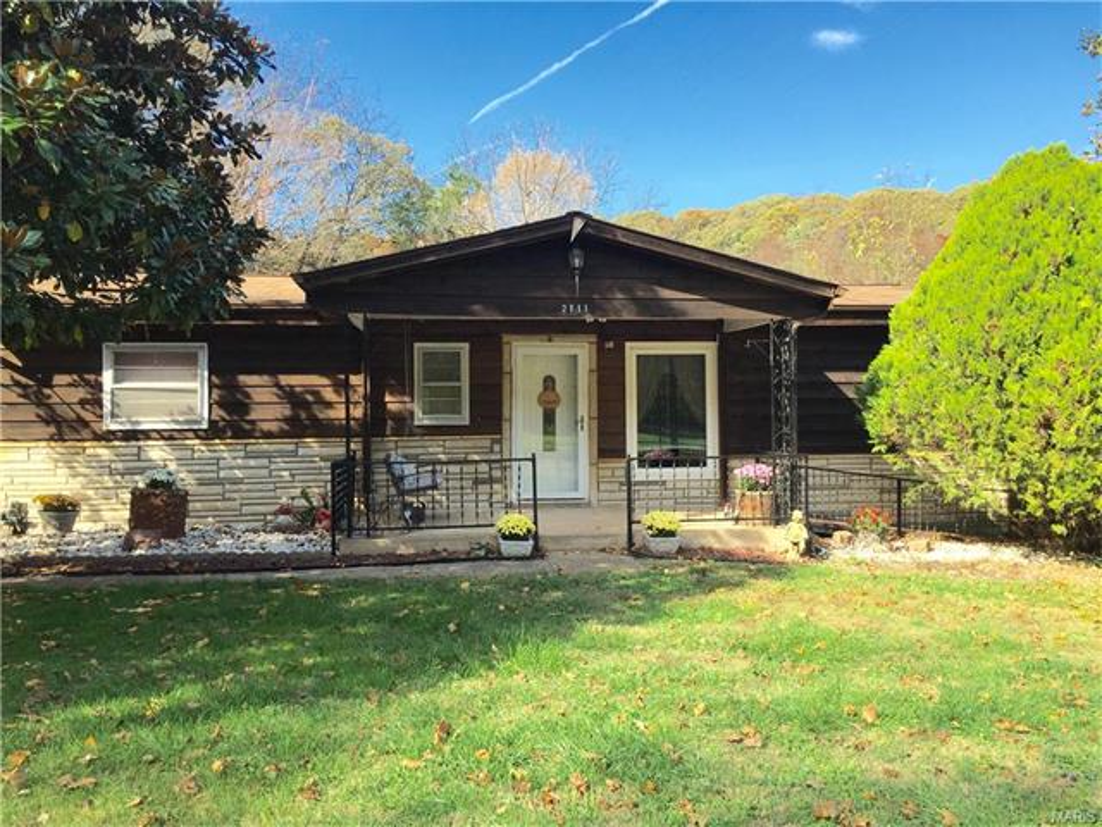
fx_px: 923
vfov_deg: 48.2
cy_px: 414
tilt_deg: -0.4
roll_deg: +0.2
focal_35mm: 29
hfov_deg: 61.7
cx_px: 551
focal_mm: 4.15
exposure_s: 1/706
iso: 32
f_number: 2.2
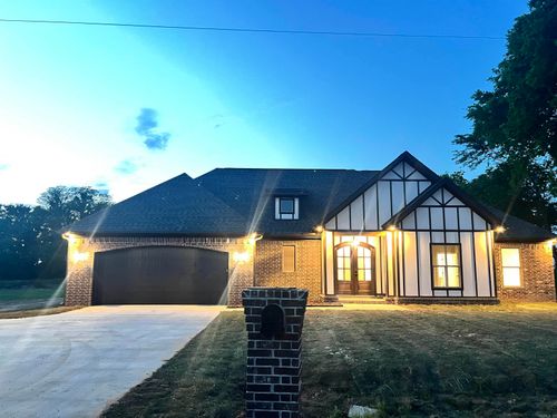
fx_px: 418
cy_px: 209
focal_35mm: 26
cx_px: 278
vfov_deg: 53.1
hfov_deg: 67.3
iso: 1000
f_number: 1.5
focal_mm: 5.7
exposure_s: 1/25
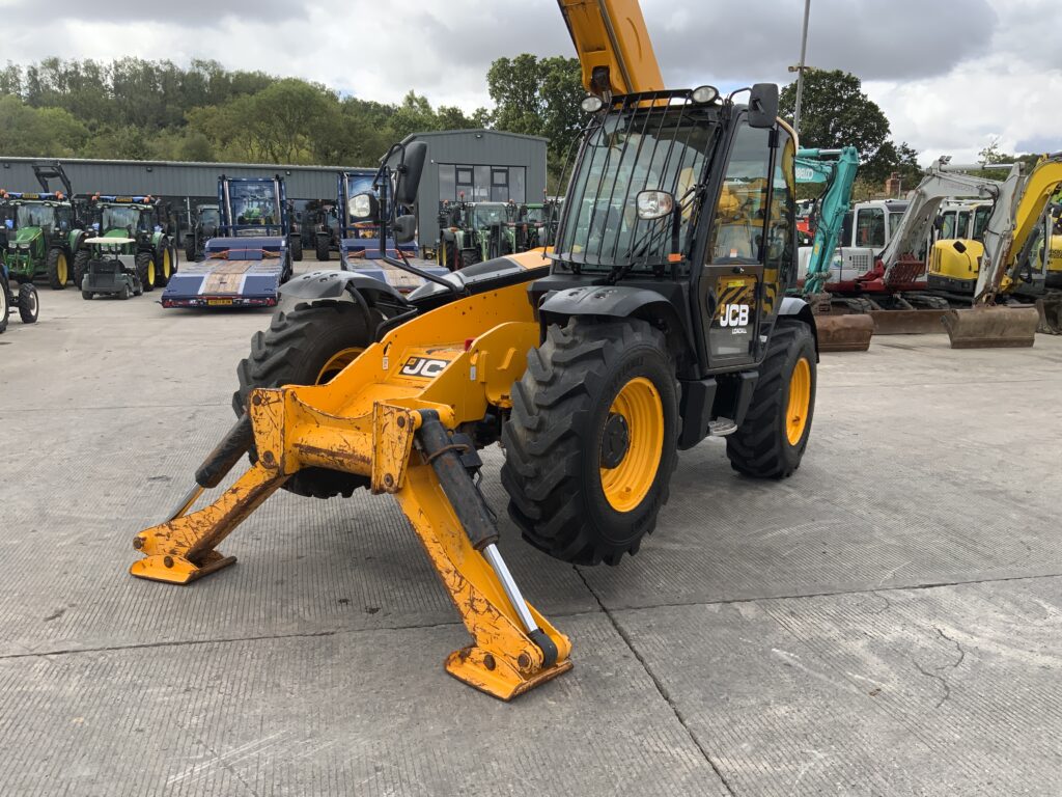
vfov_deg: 48.2
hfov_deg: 61.7
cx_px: 531
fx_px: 890
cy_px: 398
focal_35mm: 29
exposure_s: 1/606
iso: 16
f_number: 1.8
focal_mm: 3
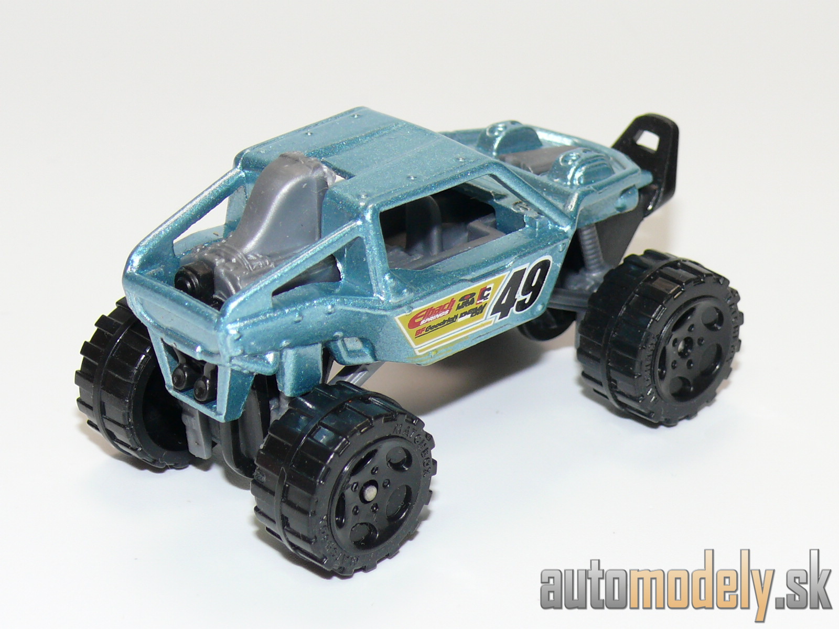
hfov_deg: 17.6
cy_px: 314
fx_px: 2715
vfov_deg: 13.2
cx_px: 420
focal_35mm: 112
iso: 100
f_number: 4
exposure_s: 1/30
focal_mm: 14.2
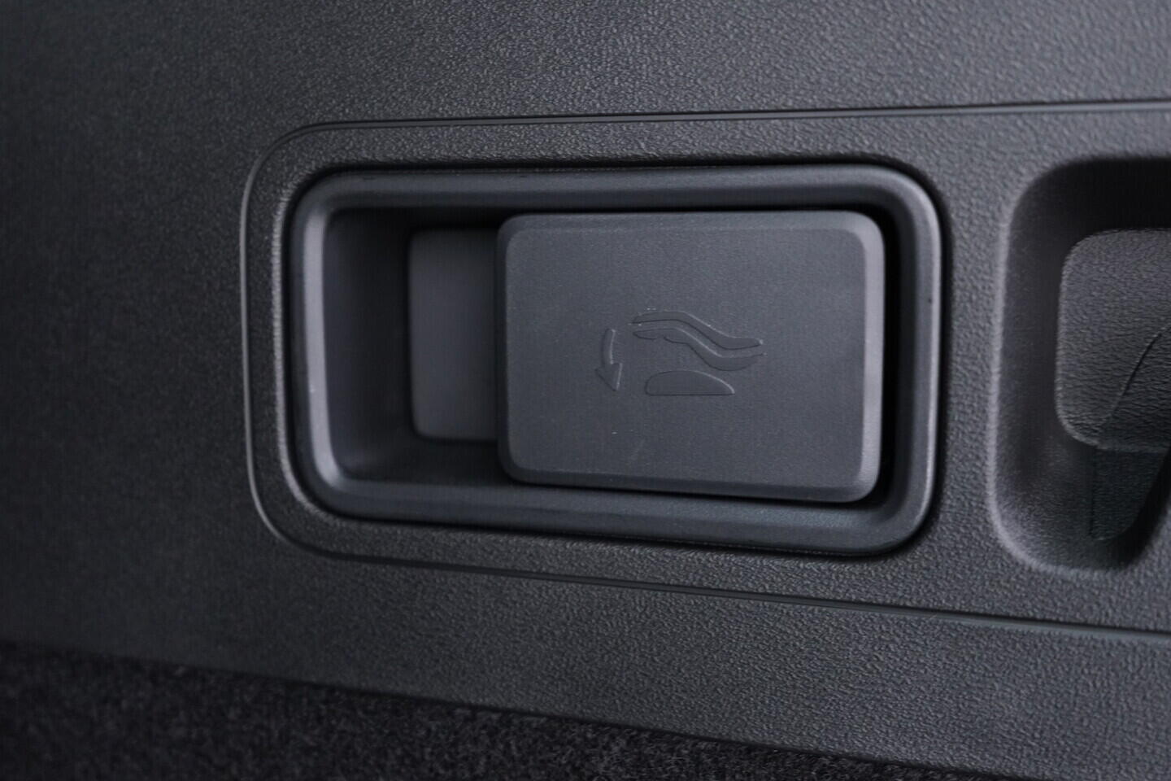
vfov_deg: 36.9
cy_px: 390
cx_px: 586
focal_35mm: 36
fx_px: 1171
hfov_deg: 53.1
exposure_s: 1/40
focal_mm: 24
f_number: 2.8
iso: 1600
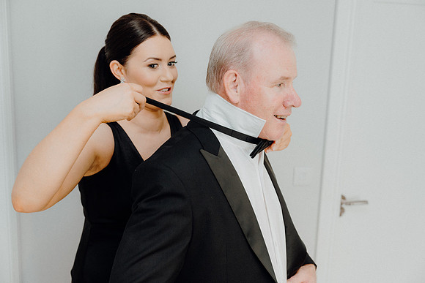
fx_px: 449
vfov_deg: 35.1
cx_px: 212
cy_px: 142
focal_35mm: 38
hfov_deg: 50.7
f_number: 3.5
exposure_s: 1/160
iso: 1000
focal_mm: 38
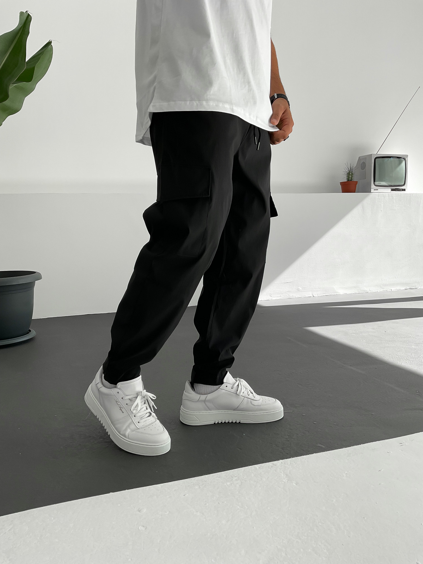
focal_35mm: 29
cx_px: 212
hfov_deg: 48.2
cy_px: 282
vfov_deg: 61.7
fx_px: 472
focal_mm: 3
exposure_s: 1/380
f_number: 1.8
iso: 16
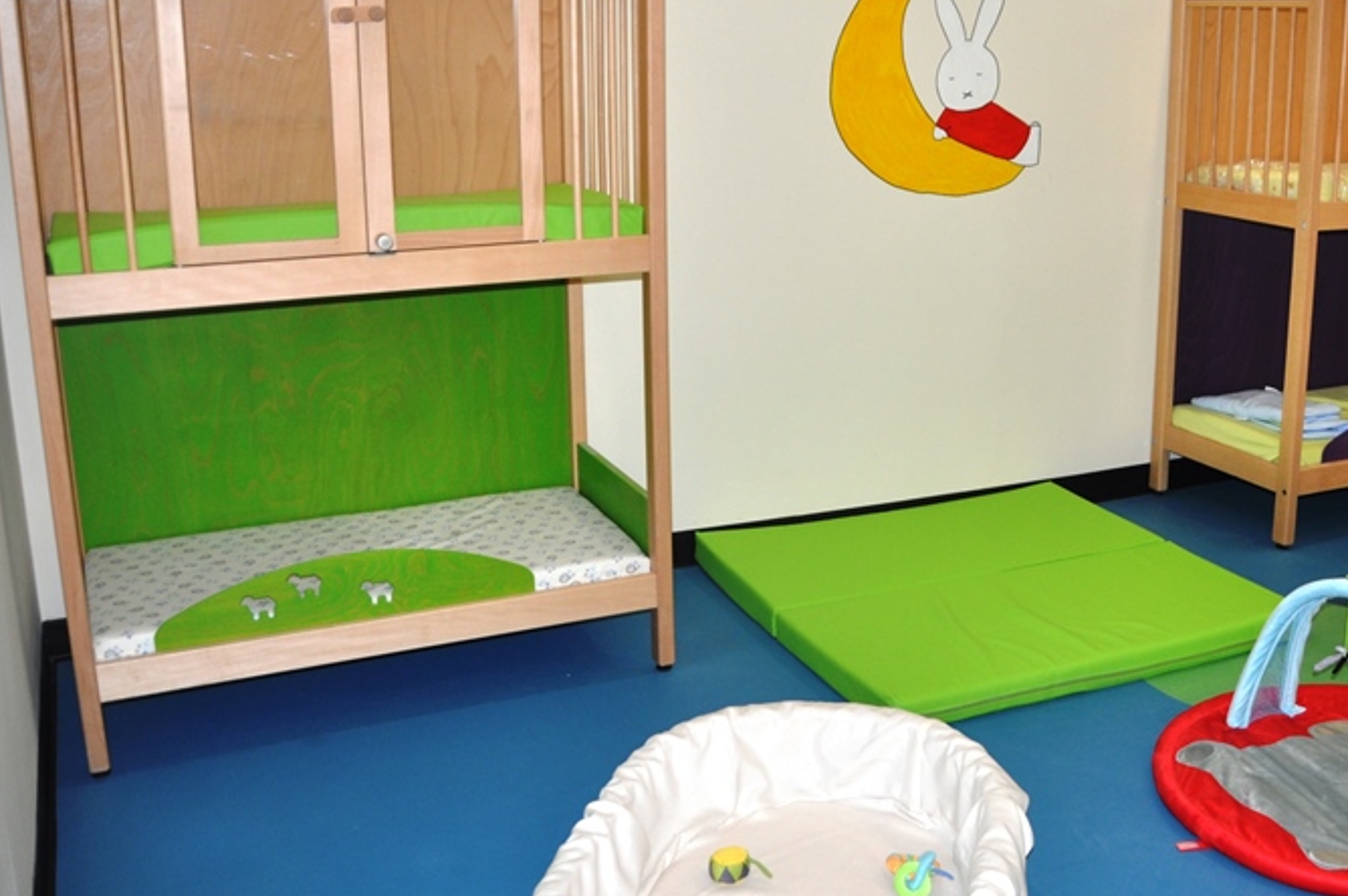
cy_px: 364
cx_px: 927
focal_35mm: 39
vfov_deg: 34.0
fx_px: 1459
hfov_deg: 48.5
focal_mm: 18
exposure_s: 1/100
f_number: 3.5
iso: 400
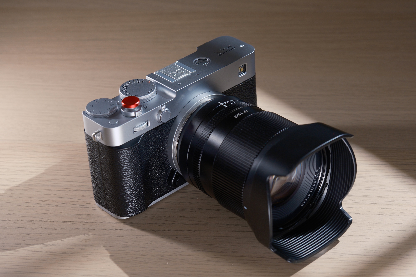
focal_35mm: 84
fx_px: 971
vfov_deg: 16.3
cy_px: 138
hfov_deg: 24.2
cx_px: 208
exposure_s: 1/40
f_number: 5.6
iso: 640
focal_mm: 56
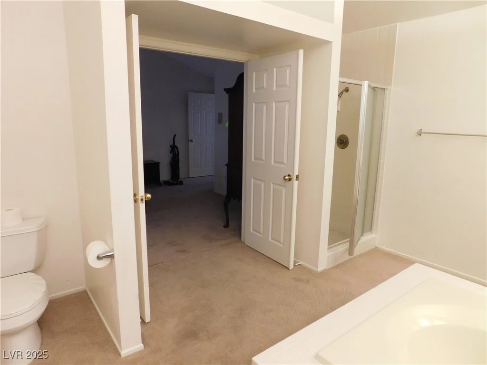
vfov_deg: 58.9
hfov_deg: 73.9
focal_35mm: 23
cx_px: 244
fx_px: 324
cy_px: 182
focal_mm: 4
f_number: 3
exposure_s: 1/30
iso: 320
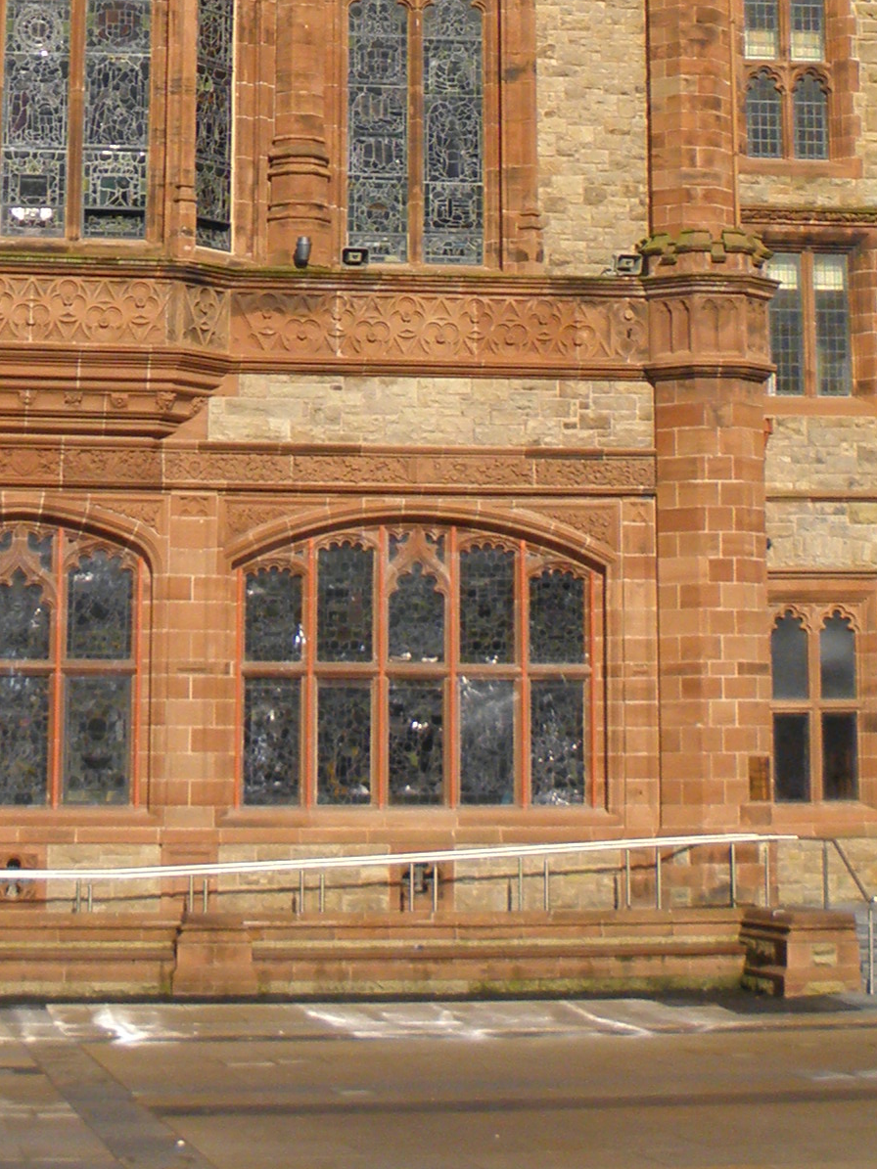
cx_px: 421
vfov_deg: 20.0
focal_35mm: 93
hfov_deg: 15.9
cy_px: -185
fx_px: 3142
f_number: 7
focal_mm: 5
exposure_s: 1/400
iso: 100
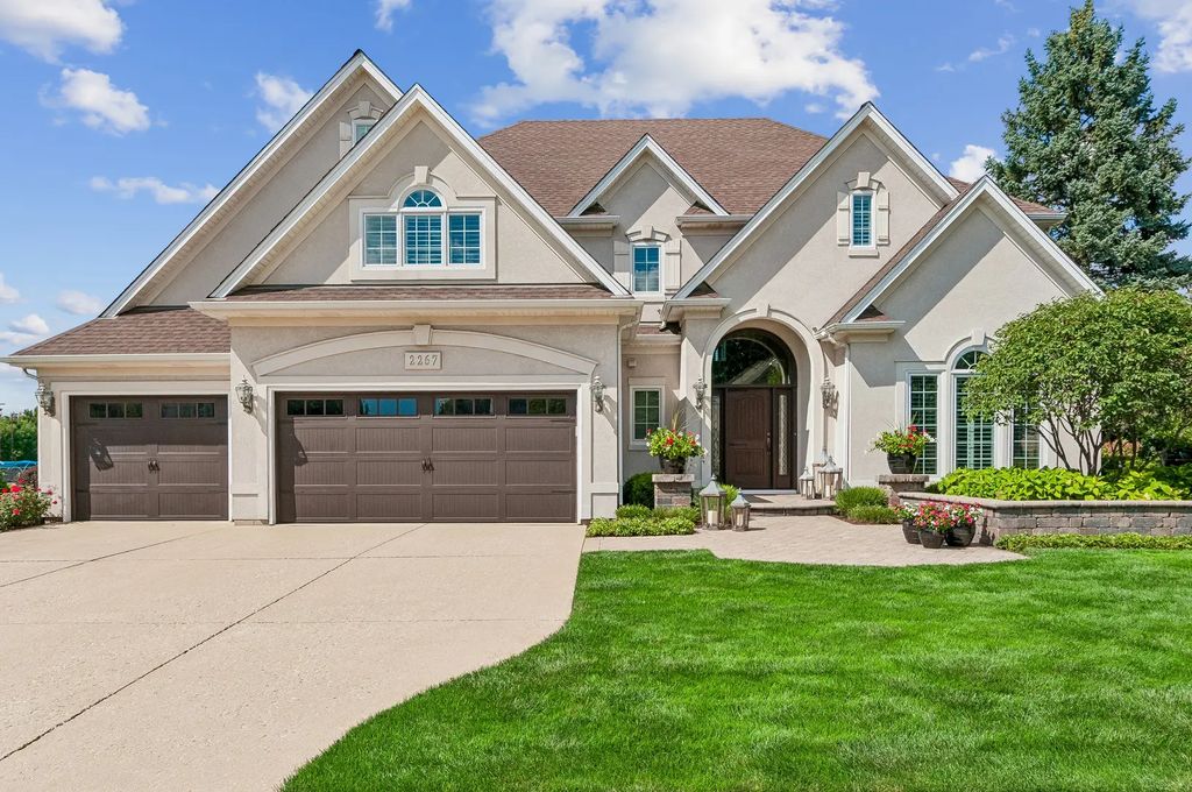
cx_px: 596
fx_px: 694
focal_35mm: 21
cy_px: 396
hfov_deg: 81.3
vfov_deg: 59.4
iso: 400
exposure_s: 1/1600
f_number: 8
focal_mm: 14
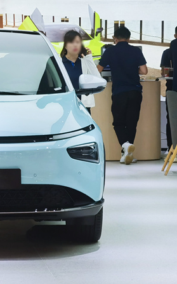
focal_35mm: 195
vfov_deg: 10.8
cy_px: 142
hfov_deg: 6.7
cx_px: -10
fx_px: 1506
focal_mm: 7.48
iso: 50
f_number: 2.4
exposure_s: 1/105
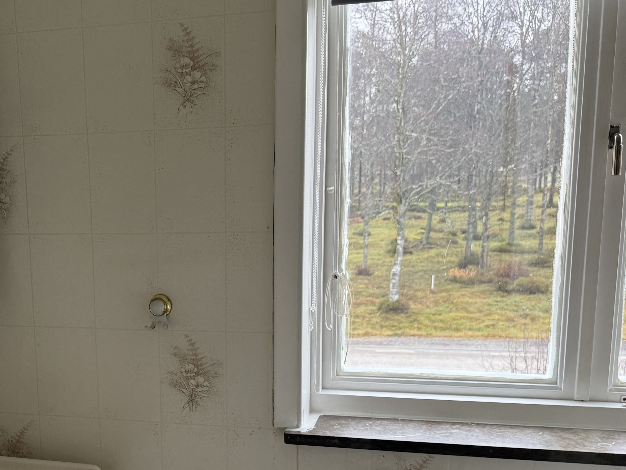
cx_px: 150
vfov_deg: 31.0
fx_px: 832
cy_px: 349
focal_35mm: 46
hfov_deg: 40.0
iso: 200
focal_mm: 6.76
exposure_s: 1/121
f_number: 1.78
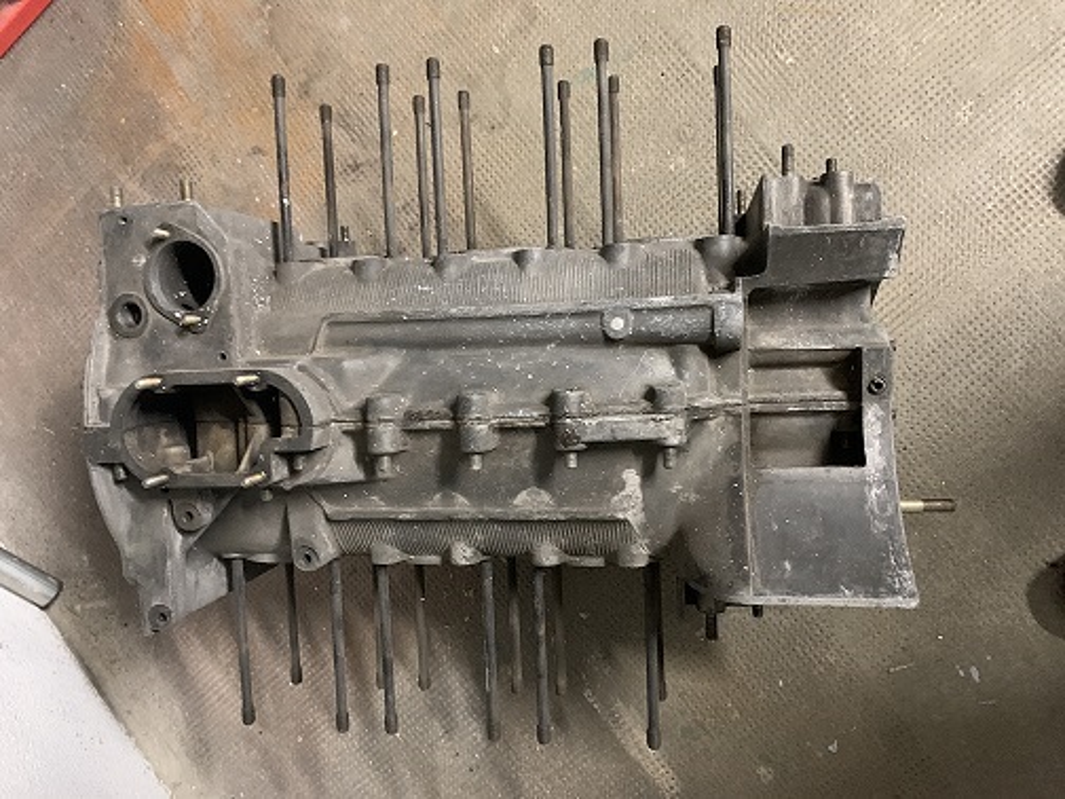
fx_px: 800
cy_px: 400
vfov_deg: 53.1
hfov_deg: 67.3
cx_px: 532
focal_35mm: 26
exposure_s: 1/25
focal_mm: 4.25
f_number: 1.8
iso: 400
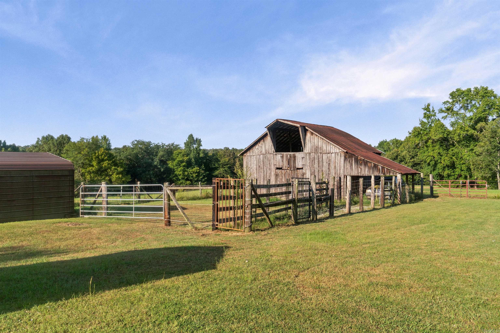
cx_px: 250
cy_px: 166
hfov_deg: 67.4
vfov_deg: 47.9
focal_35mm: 27
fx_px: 375
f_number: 9
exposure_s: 1/500
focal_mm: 18
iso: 250
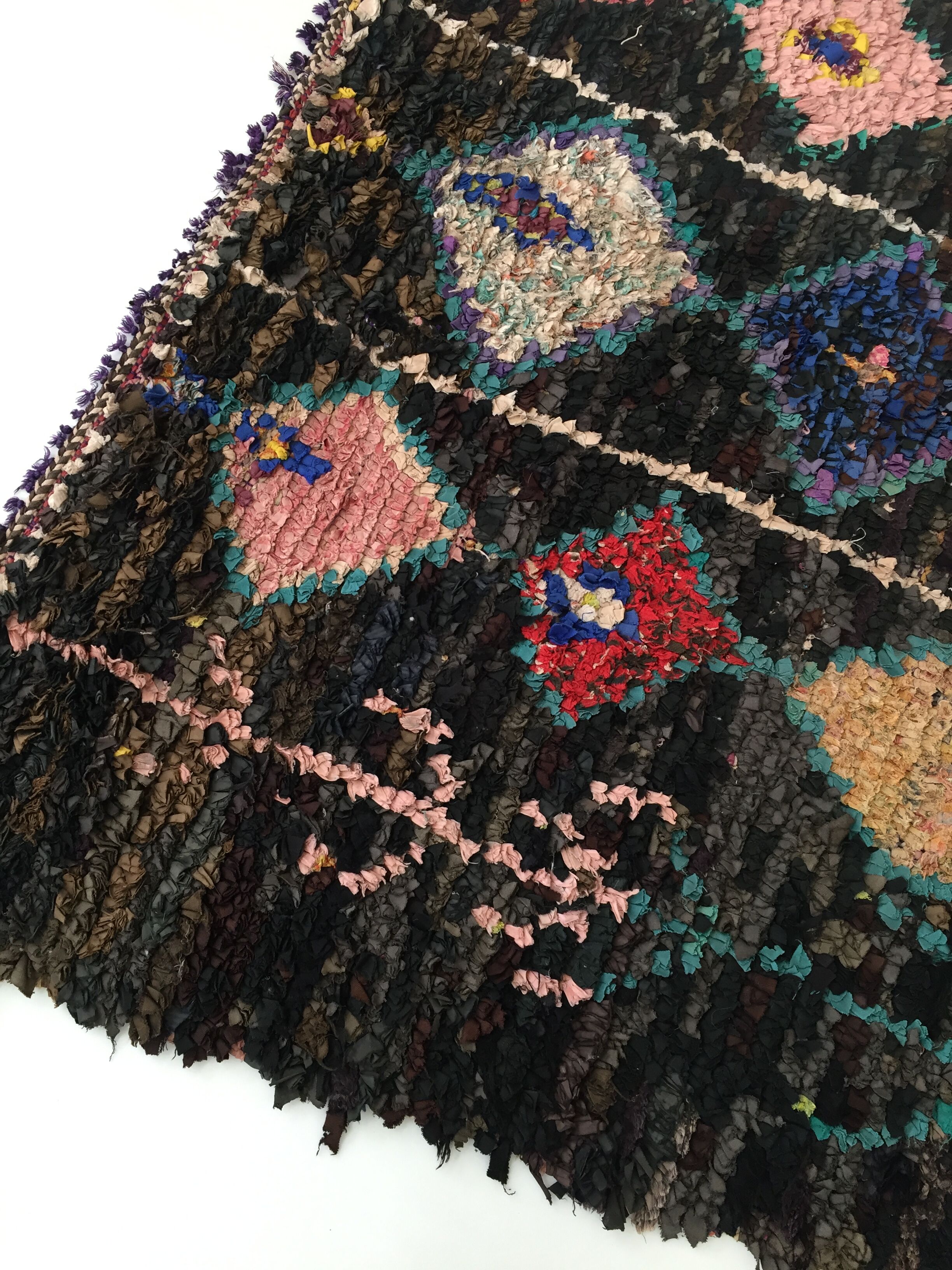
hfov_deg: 48.2
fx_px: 1063
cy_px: 635
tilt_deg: -74.3
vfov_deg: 61.7
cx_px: 476
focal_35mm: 29
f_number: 2.2
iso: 100
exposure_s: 1/33
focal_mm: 4.15
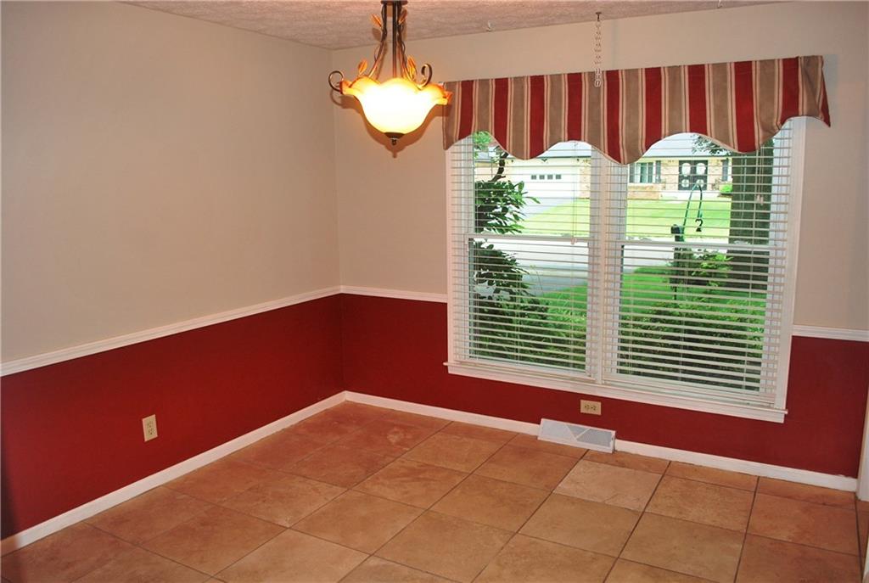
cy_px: 292
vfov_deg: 48.1
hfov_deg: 67.3
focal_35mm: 27
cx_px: 434
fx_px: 653
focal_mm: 18
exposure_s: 1/60
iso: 200
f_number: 3.5
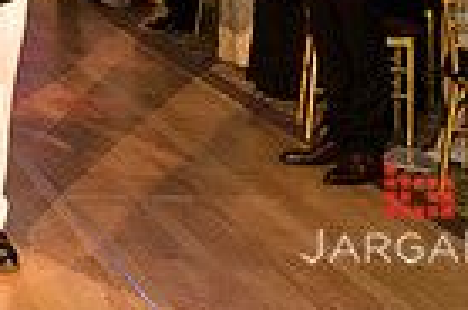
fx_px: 1466
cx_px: -354
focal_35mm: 113
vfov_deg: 11.0
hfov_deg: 15.7
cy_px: -315
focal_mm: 27
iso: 1600
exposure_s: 1/125
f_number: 3.2
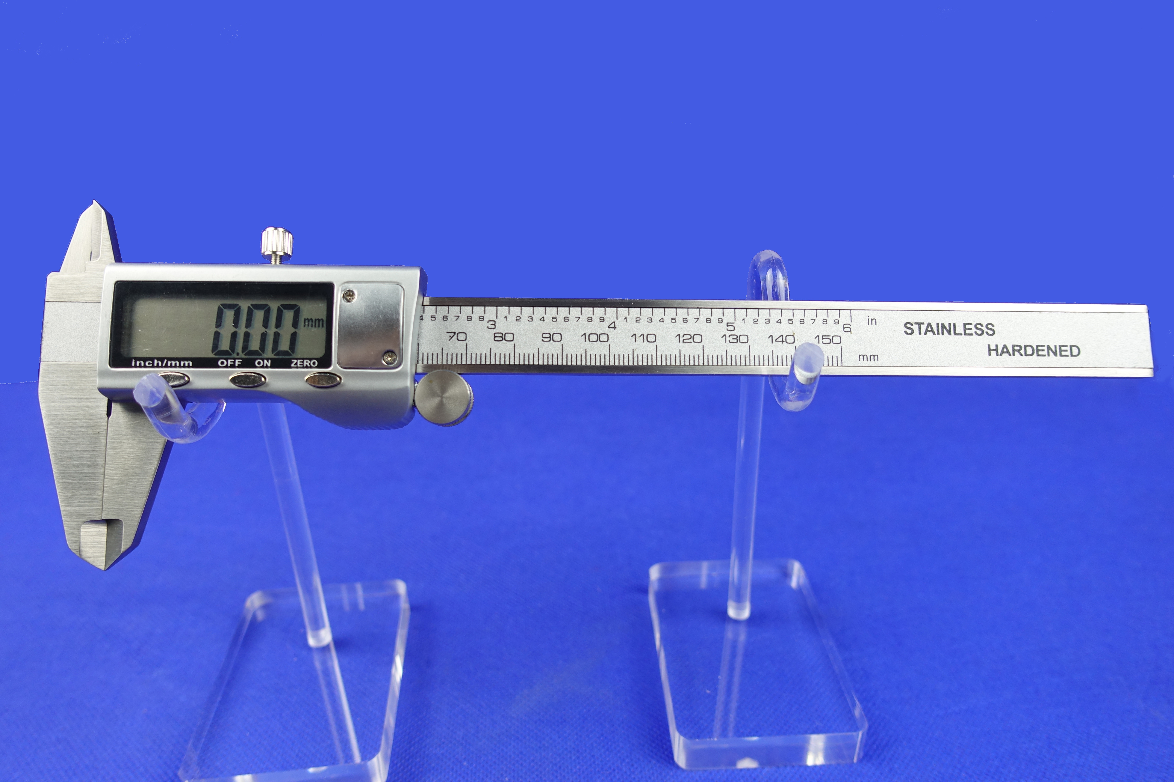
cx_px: 587
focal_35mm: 24
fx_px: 783
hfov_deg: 73.7
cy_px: 391
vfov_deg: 53.1
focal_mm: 8.8
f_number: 2.8
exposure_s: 1/40
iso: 125
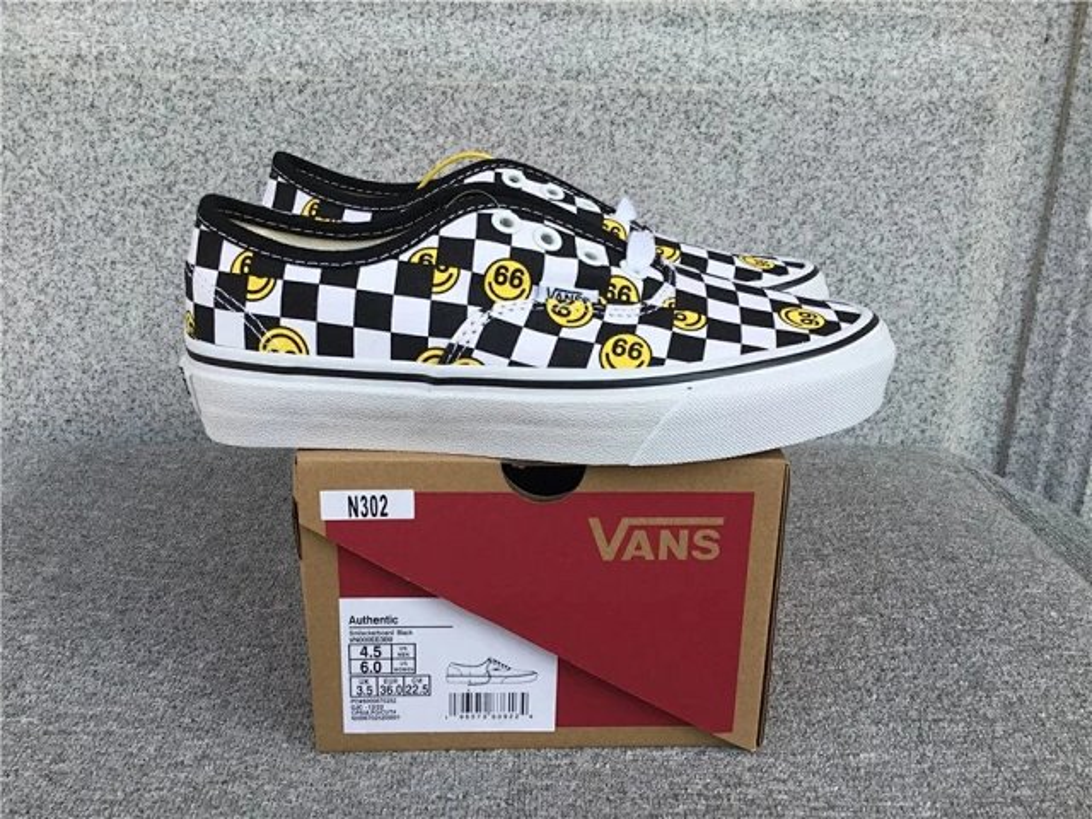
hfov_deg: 58.4
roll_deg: -1.1
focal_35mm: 31
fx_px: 978
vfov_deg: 45.4
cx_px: 546
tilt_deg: -18.6
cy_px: 410
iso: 25
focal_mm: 3.3
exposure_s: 1/392
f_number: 2.4
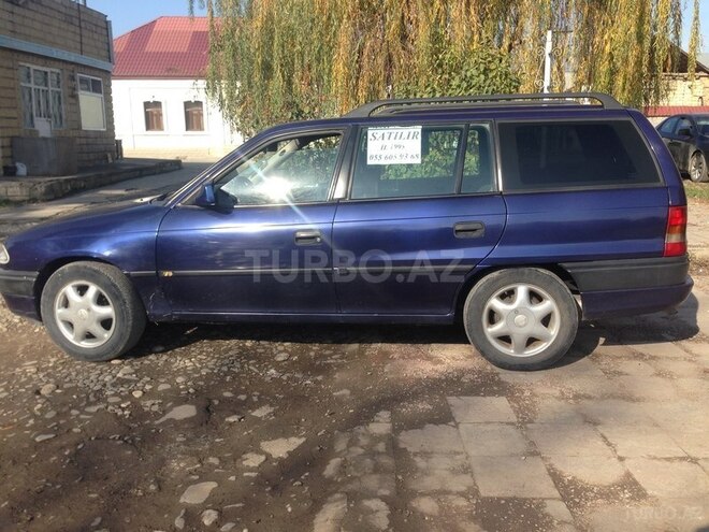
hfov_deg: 55.4
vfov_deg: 42.9
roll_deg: +0.1
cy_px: 266
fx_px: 676
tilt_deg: -9.7
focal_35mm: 33
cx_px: 354
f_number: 2.4
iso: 50
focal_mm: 4.12
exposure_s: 1/821
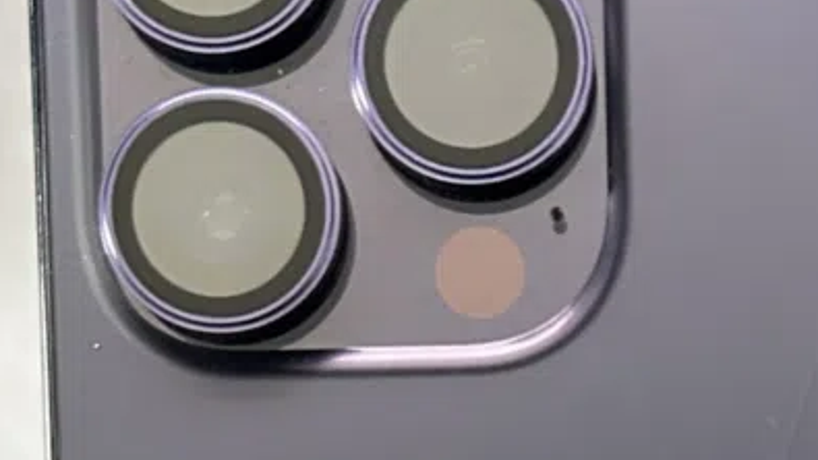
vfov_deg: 11.1
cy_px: 965
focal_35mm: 98
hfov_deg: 21.5
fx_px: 2125
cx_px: 683
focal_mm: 5.7
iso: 500
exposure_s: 1/60
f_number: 1.5
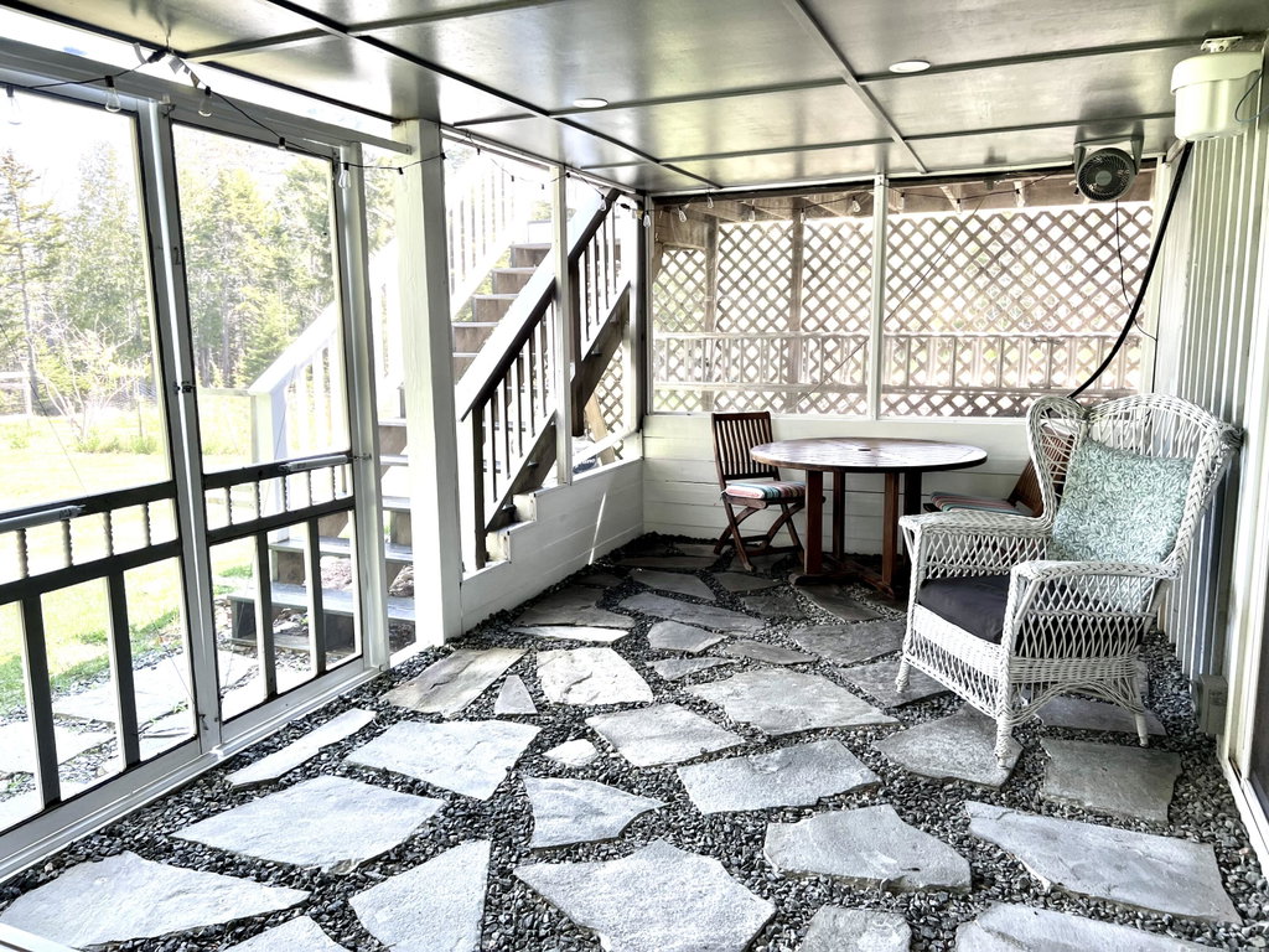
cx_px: 634
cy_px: 476
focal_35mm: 26
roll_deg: +0.5
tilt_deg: -7.6
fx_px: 953
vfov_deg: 53.1
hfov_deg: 67.3
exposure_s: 1/122
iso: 32
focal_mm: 5.7
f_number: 1.5
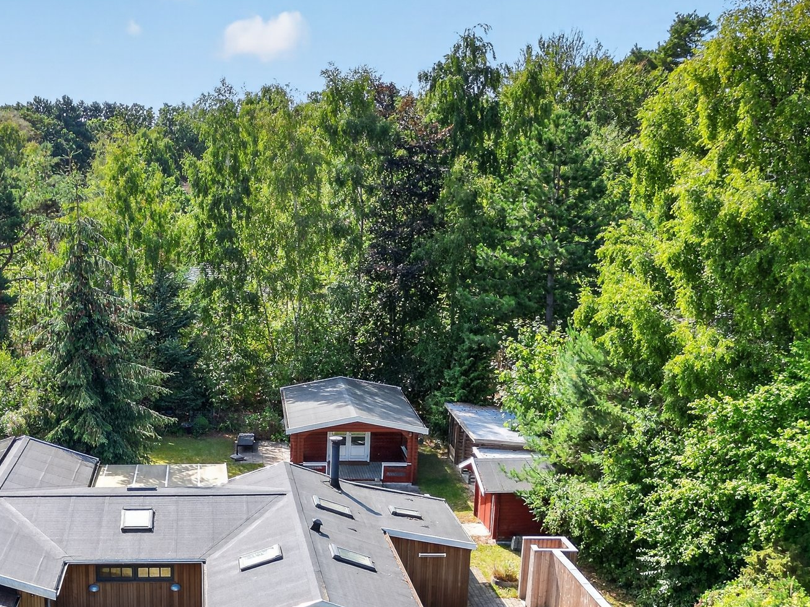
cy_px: 481
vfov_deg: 30.2
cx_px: 183
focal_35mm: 47
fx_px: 1100
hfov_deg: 39.1
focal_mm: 6.7
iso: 100
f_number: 1.7
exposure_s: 1/2000
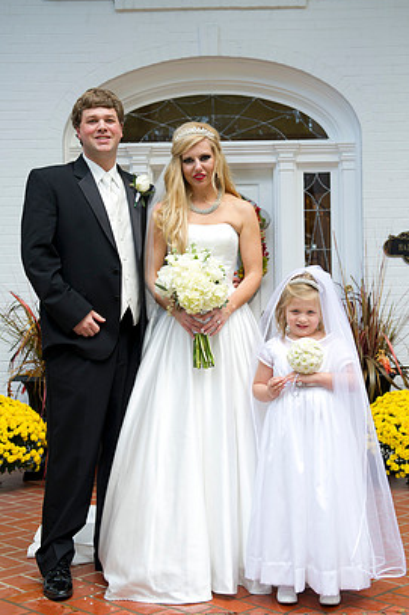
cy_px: 294
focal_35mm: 53
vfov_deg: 37.6
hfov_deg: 25.5
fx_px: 905
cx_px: 214
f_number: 5
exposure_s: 1/200
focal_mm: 48
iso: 400
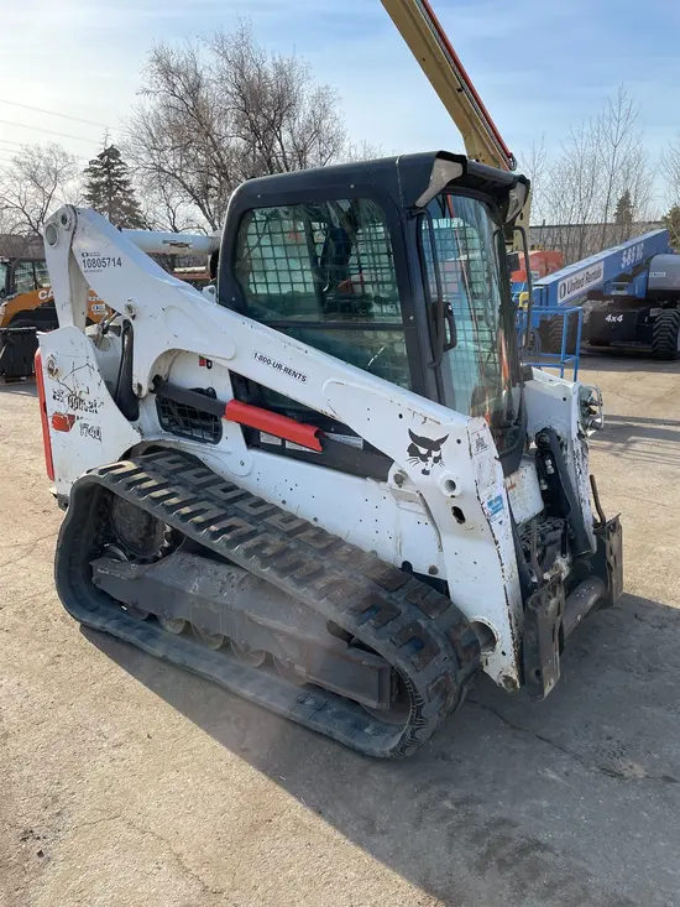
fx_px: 681
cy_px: 454
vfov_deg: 67.3
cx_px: 340
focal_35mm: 26
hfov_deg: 53.1
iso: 50
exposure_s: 1/1742
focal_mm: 4.2
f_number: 1.6
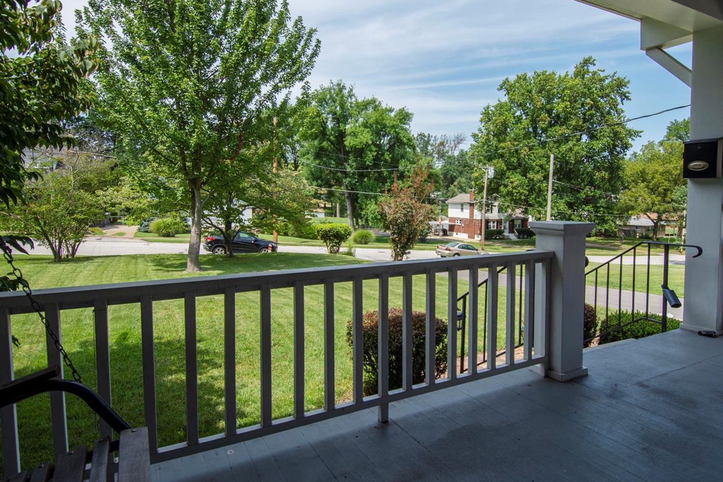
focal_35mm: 21
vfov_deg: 59.4
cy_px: 220
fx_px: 422
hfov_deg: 81.0
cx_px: 392
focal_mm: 12
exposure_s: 1/500
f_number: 8
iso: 220
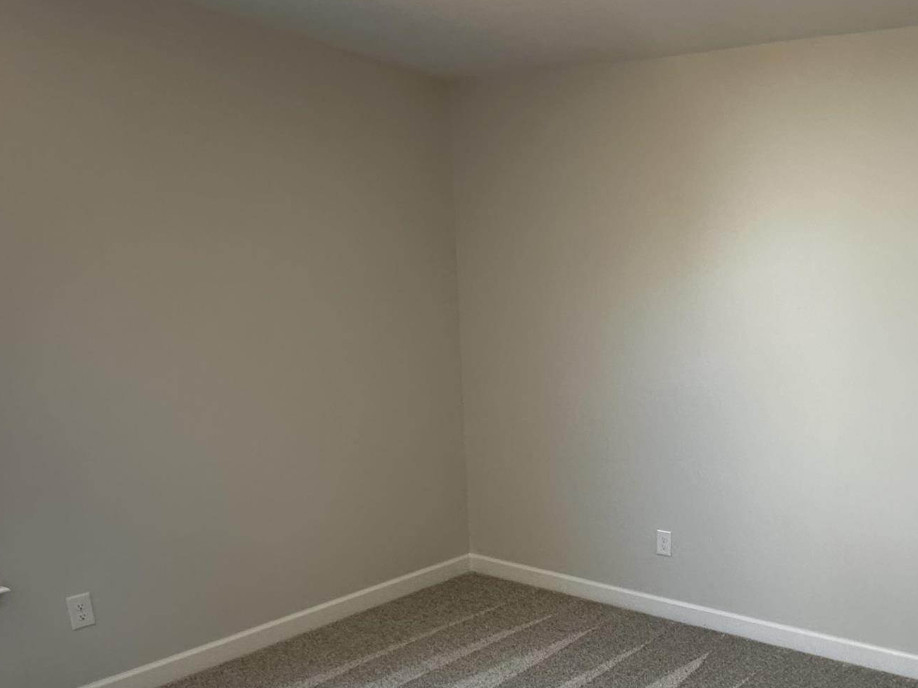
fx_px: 875
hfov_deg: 53.9
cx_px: 635
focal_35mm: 33
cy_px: 581
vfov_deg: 40.6
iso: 200
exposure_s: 1/120
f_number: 2.2
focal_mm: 2.22
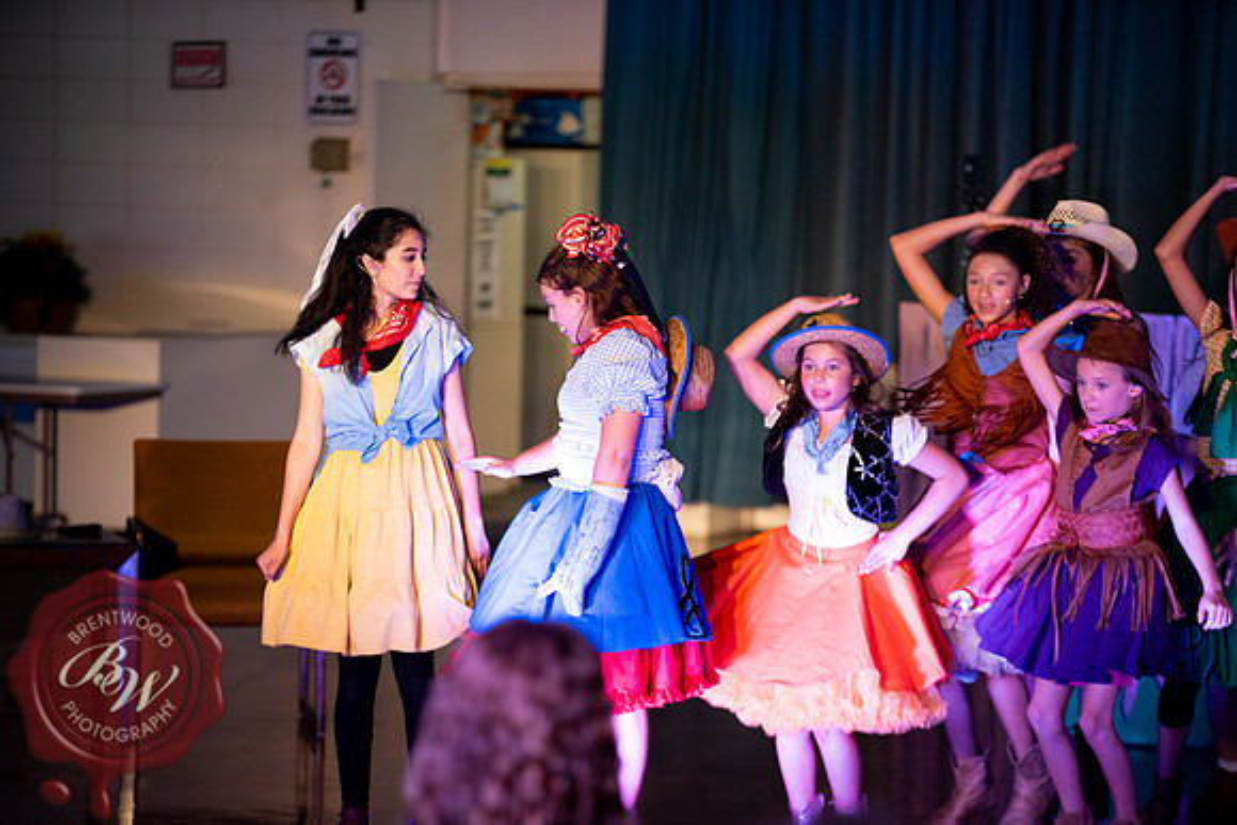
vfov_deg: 9.8
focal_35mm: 140
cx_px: 618
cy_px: 412
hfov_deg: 14.7
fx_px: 4811
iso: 1100
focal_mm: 140
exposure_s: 1/160
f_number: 2.8
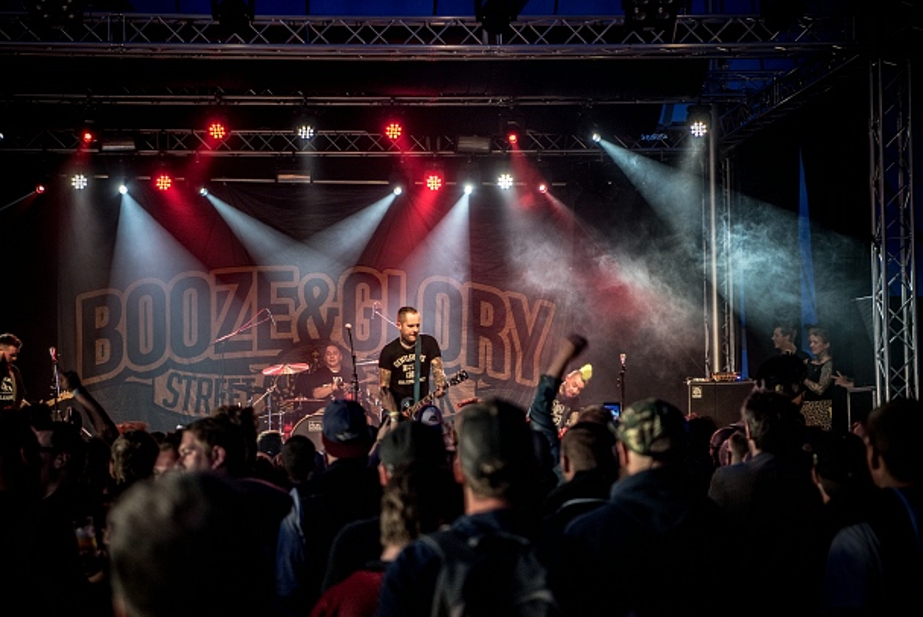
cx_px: 446
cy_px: 346
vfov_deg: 16.5
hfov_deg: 24.4
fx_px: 2130
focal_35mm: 83
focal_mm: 70
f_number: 2.8
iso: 1000
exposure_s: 1/100
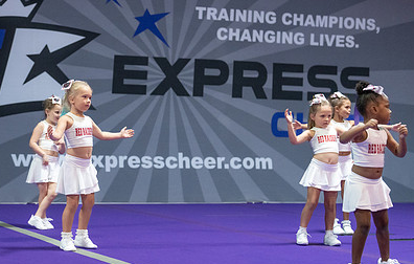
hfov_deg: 23.6
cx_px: 83
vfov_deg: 15.4
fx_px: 975
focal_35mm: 86
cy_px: 119
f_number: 1.8
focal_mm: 50
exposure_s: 1/1000
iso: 4000
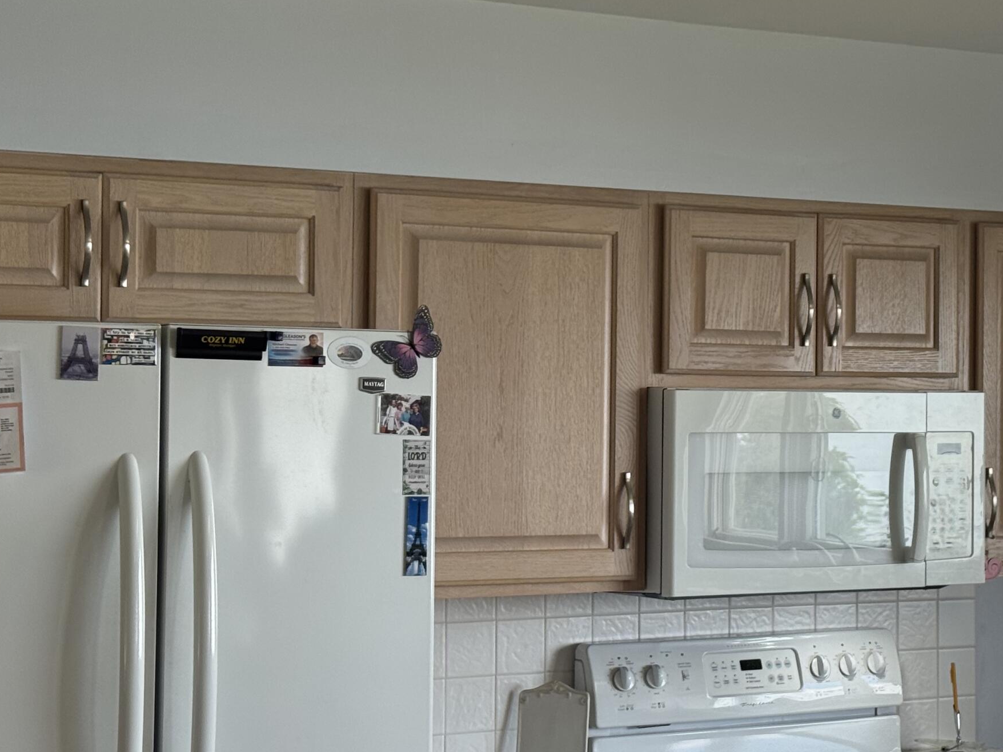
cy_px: 363
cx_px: 730
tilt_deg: -0.8
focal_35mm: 82
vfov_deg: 18.0
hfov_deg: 23.6
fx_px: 2376
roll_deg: +0.5
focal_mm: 6.76
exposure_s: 1/164
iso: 80
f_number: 1.78
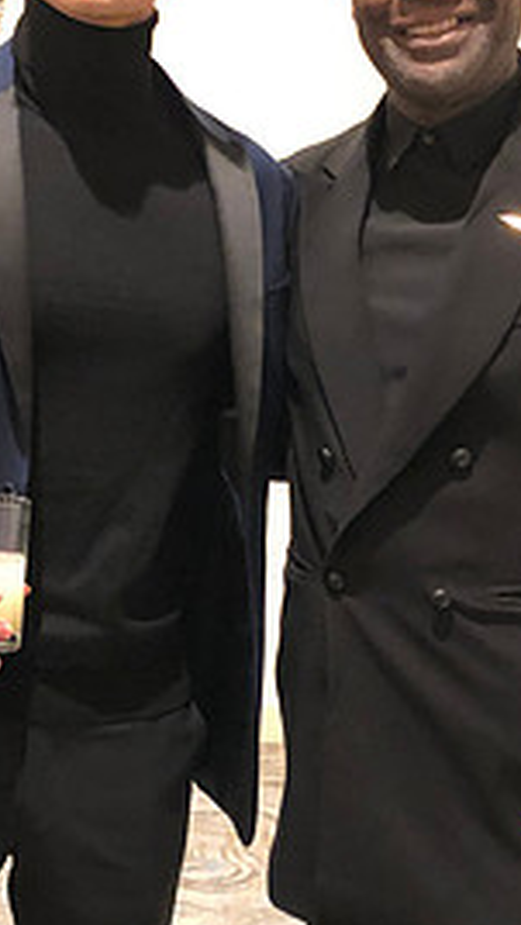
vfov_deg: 31.8
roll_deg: -0.7
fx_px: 1619
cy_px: 566
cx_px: 191
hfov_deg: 18.3
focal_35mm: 66
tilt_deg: -8.4
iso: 100
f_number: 1.8
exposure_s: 1/4
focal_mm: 3.99
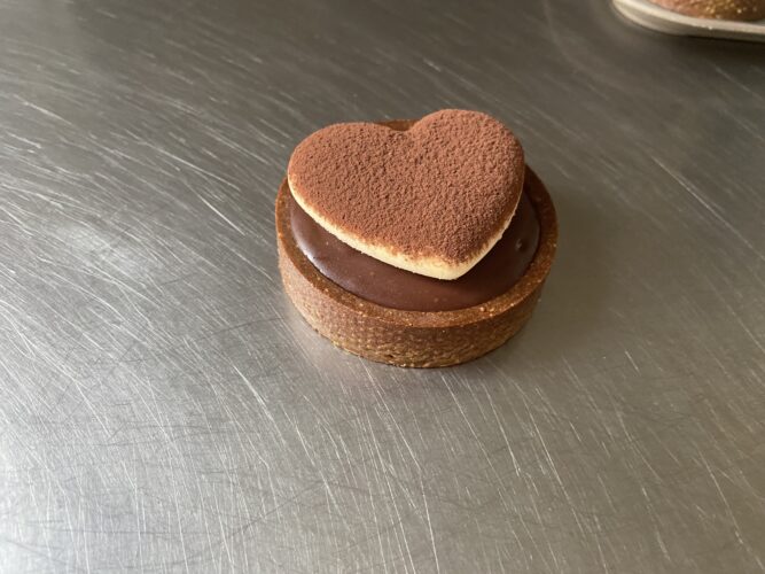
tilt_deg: -49.8
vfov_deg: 53.0
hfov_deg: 67.3
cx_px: 382
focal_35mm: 26
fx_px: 574
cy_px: 287
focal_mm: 4.25
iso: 250
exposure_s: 1/60
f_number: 1.8
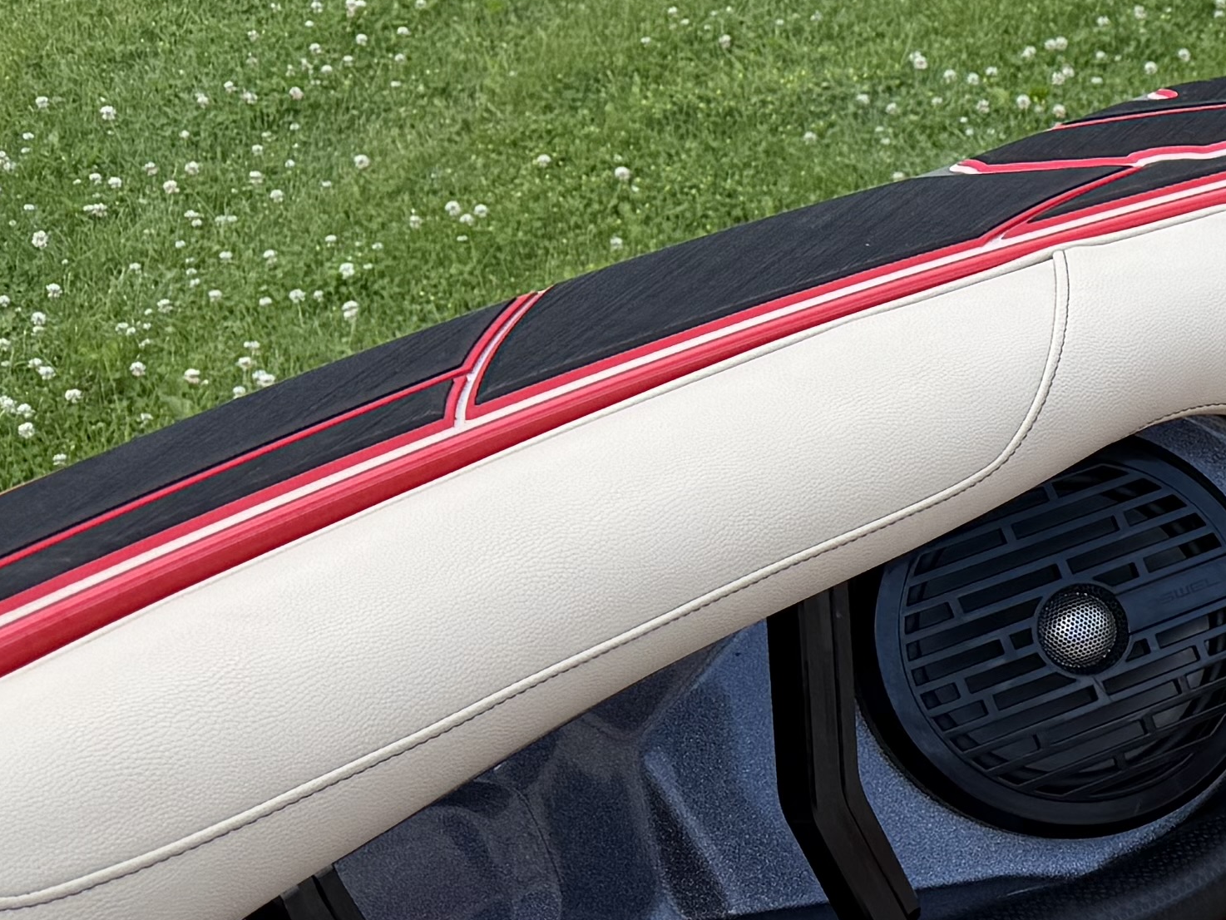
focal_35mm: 93
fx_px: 3294
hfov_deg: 17.3
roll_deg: -0.7
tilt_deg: -28.8
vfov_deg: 15.8
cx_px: 2201
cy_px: 645
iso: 80
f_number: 1.78
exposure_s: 1/1192
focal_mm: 6.76
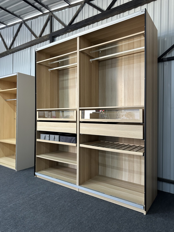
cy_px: 116
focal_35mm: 24
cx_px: 87
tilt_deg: +1.2
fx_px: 161
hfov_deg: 56.8
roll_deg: -1.3
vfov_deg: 71.6
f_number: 1.78
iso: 250
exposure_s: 1/60
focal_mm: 6.86
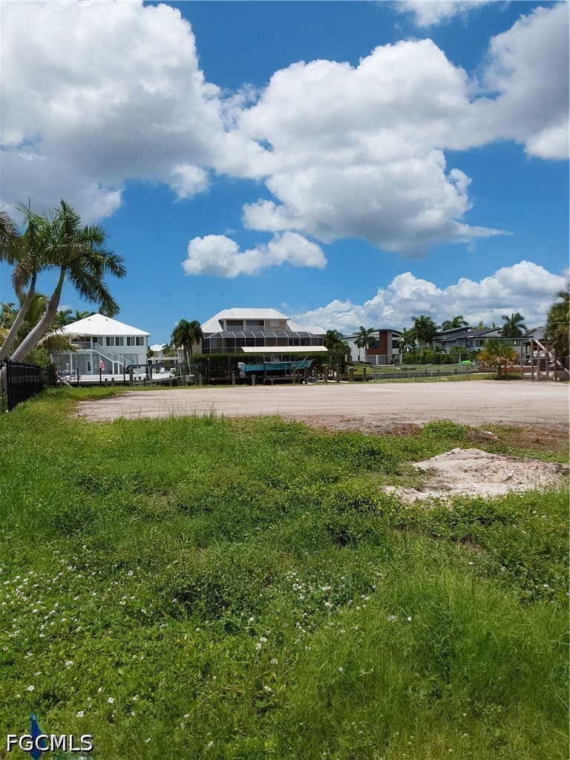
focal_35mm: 28
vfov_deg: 63.4
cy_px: 380
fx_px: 615
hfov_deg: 49.7
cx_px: 285
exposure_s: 1/4564
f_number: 1.9
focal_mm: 2.91
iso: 50
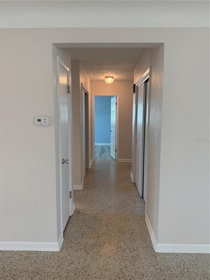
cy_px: 140
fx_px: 194
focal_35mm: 24
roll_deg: -1.4
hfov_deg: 56.8
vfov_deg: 71.6
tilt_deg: -7.1
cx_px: 105
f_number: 1.78
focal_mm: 6.76
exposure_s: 1/145
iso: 200
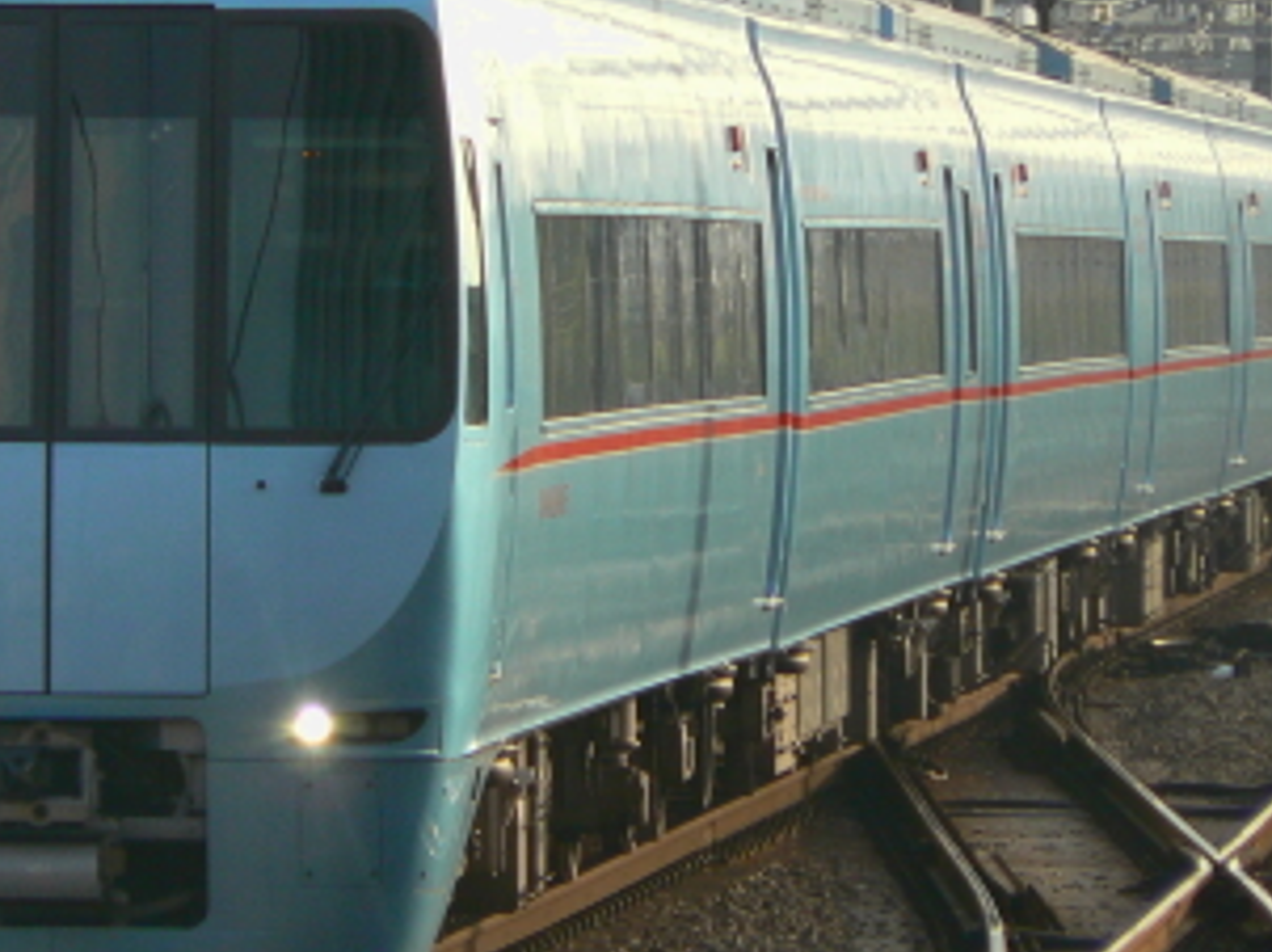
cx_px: 505
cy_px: 371
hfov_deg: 4.1
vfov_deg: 3.0
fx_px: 17881
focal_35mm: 487
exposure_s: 1/640
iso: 100
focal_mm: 51
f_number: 3.3
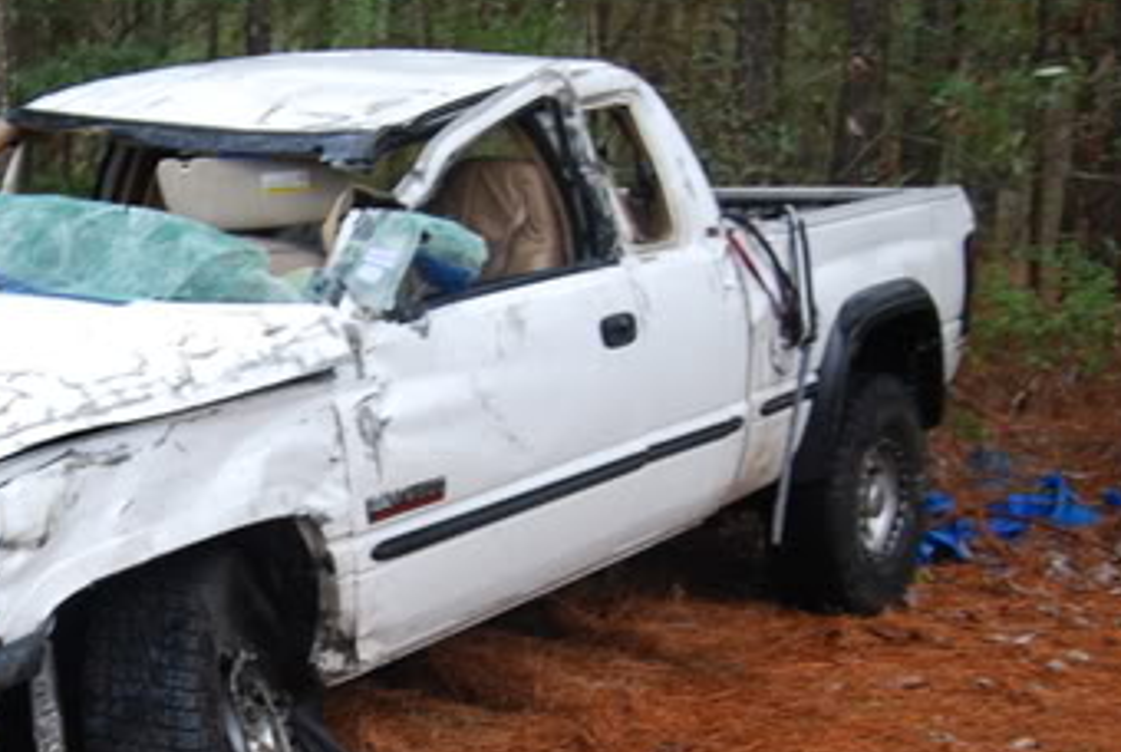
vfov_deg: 21.9
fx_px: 1934
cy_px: 524
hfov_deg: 30.9
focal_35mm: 62
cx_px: 110
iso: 200
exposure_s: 1/60
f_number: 4
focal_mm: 22
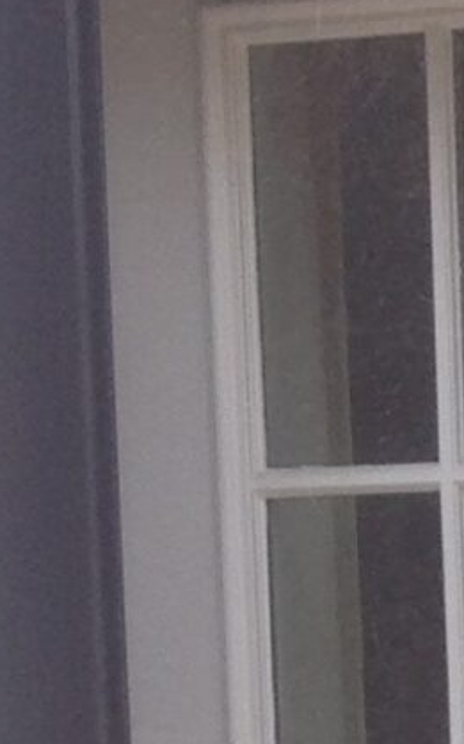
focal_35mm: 227
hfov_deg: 5.5
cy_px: 1403
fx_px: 4596
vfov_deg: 8.8
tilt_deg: -8.5
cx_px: 1198
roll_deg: +0.5
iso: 50
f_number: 2.4
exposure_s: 1/570
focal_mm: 4.28
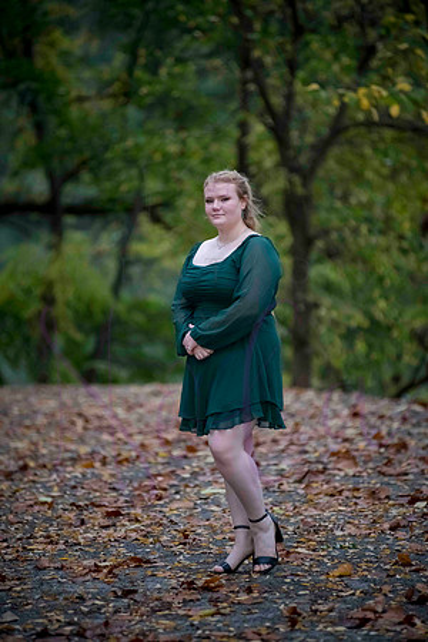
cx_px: 214
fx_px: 3566
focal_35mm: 200
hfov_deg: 6.9
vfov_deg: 10.3
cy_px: 321
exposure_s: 1/320
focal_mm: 200
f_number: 3.2
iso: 1600
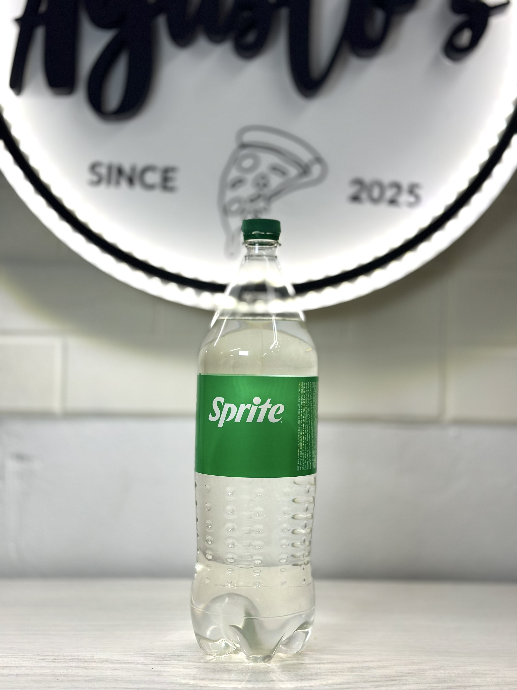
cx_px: 258
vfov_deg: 39.7
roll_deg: -1.7
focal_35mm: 48
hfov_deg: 30.3
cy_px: 345
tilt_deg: +1.9
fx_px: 956
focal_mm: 6.86
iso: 80
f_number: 1.78
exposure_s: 1/331
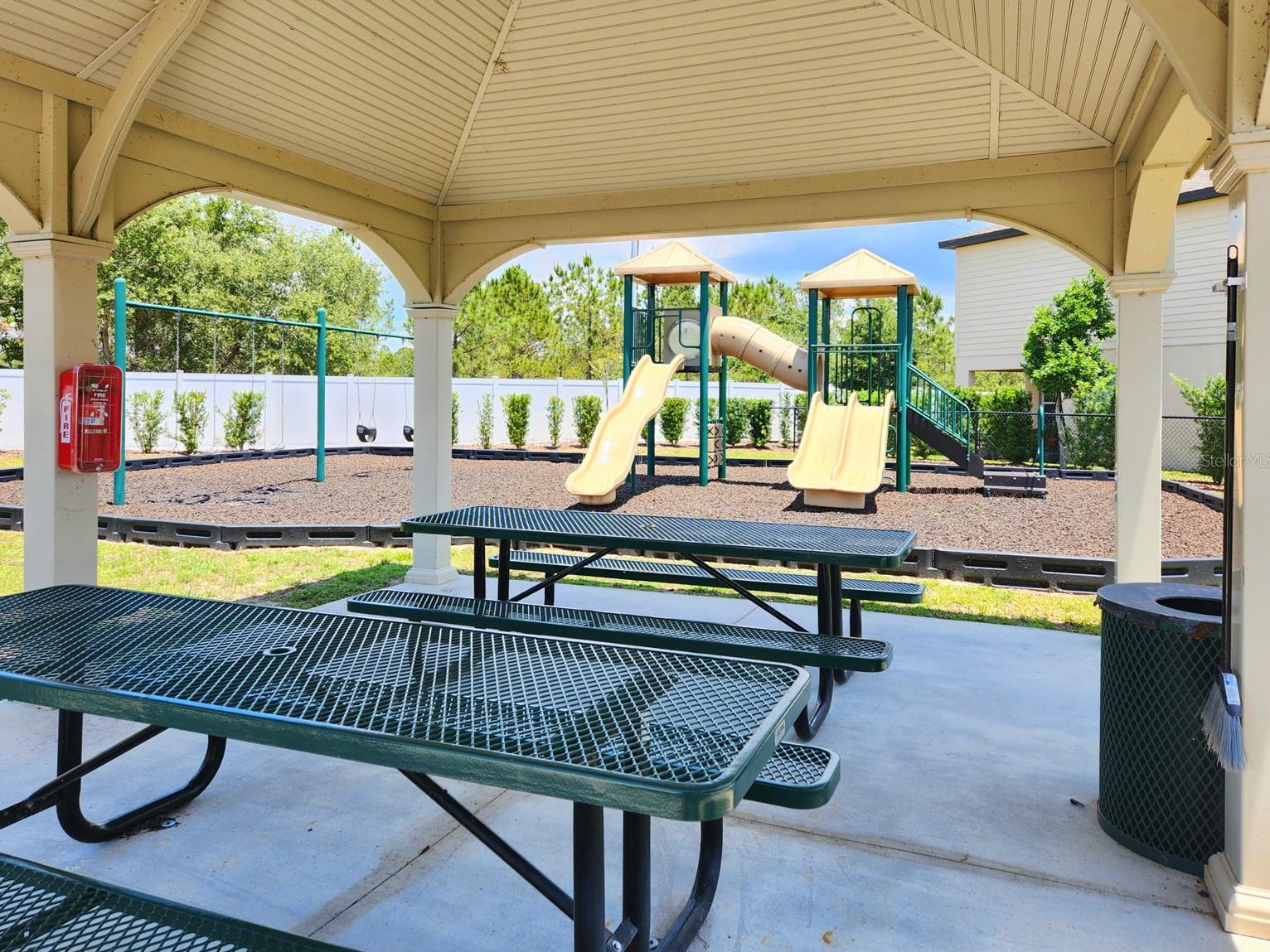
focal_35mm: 24
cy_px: 460
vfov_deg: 56.8
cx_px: 616
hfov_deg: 71.6
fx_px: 881
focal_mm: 5.4
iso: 20
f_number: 1.8
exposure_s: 1/370
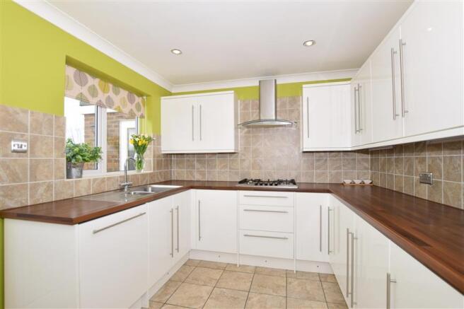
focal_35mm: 15
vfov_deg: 77.3
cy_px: 154
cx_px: 232
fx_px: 193
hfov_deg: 100.4
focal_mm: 10
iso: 400
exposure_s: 1/200
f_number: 8
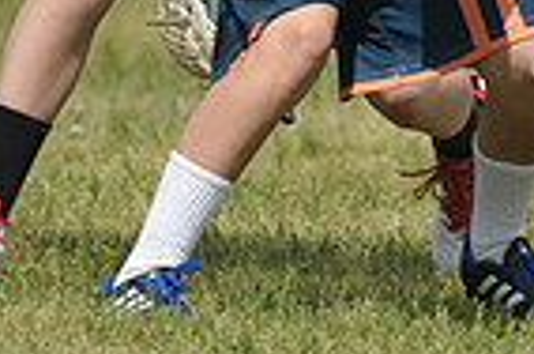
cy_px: -185
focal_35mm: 1434
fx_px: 21223
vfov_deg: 1.0
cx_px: 391
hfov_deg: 1.4
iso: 640
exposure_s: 1/6400
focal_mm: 350
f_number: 4
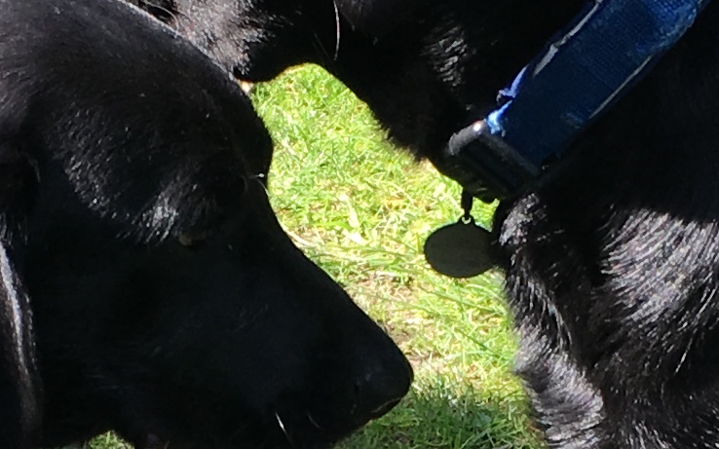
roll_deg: +1.2
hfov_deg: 12.5
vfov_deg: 7.7
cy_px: 545
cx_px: 258
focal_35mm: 168
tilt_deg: -27.2
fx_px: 3291
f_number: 2.2
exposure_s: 1/281
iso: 25
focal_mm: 4.15
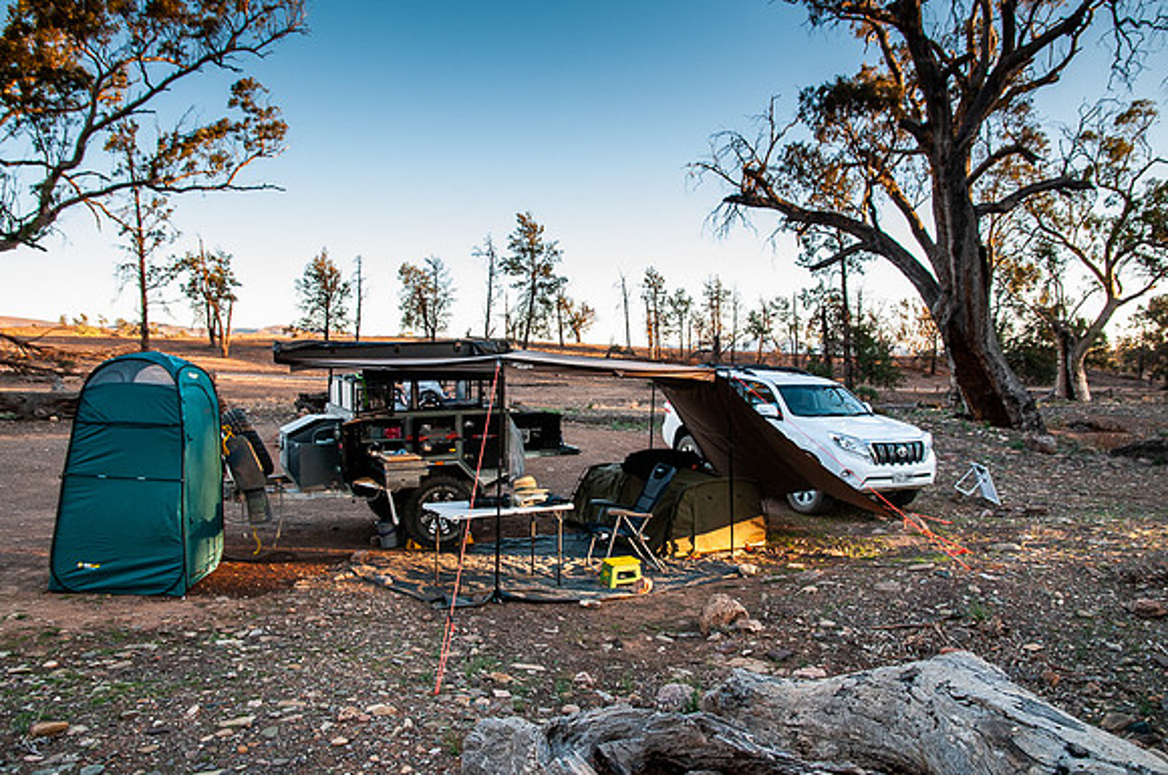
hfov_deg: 70.5
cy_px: 388
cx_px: 584
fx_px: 826
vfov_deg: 50.3
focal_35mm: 26
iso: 320
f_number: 5.6
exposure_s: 1/100
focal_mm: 16
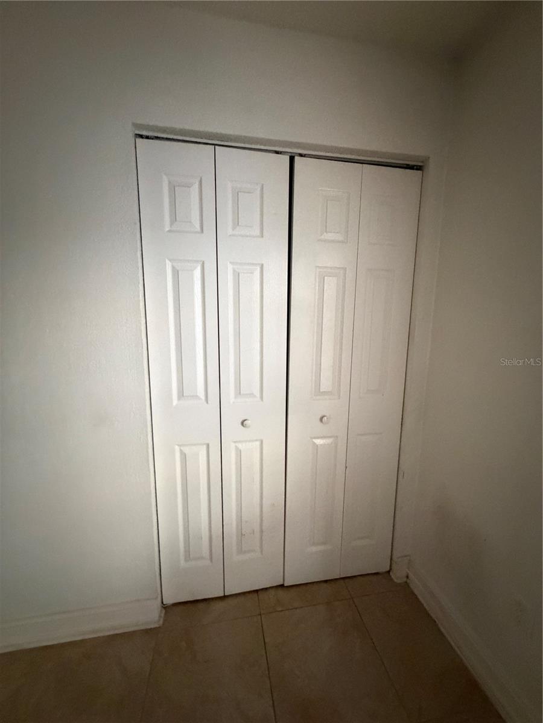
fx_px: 293
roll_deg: +0.5
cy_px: 362
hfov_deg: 85.7
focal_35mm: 14
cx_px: 272
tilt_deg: -7.9
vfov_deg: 102.1
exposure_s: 1/40
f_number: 2.2
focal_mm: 2.22
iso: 1000
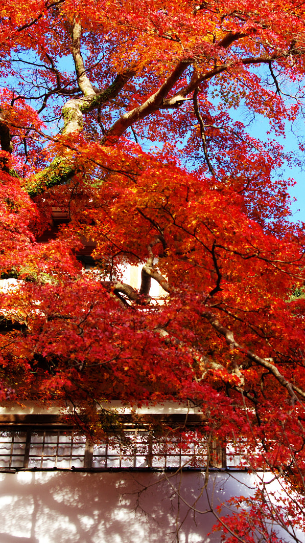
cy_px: 272
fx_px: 1021
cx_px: 194
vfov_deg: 29.7
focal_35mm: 71
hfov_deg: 17.0
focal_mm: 30
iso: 200
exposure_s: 1/160
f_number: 5.6
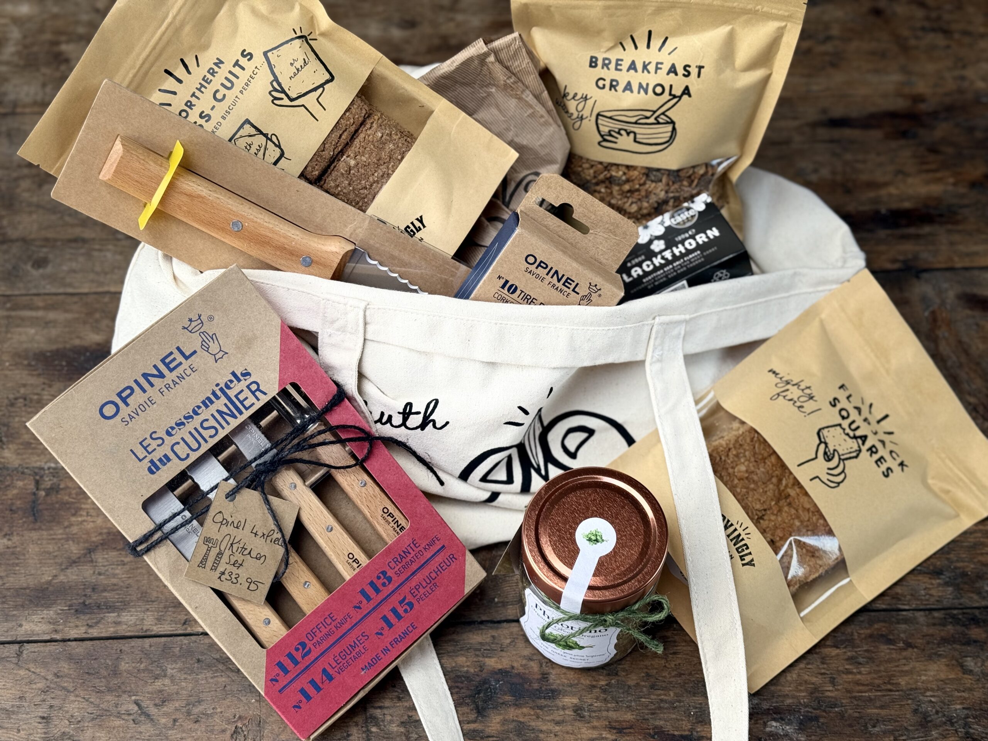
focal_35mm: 48
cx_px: 494
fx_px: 1370
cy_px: 370
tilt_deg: -58.9
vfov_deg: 30.3
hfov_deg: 39.7
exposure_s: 1/241
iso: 64
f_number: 1.78
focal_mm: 6.76
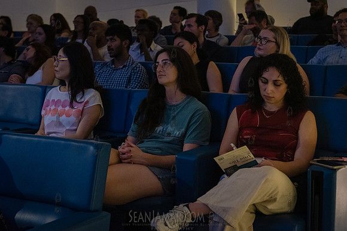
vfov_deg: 21.8
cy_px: 101
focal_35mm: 62
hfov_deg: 32.2
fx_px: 600
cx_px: 164
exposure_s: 1/160
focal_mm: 55
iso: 6400
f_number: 3.5
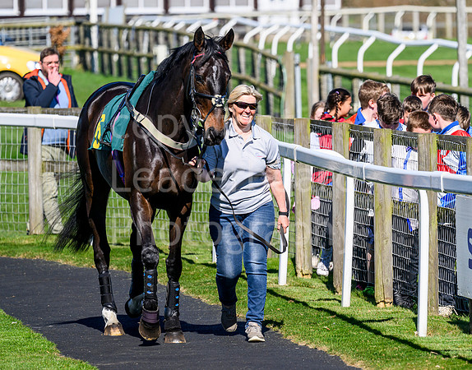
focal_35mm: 372
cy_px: 198
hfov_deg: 5.2
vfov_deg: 4.1
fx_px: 5158
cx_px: 317
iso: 320
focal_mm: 280
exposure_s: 1/1600
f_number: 6.3
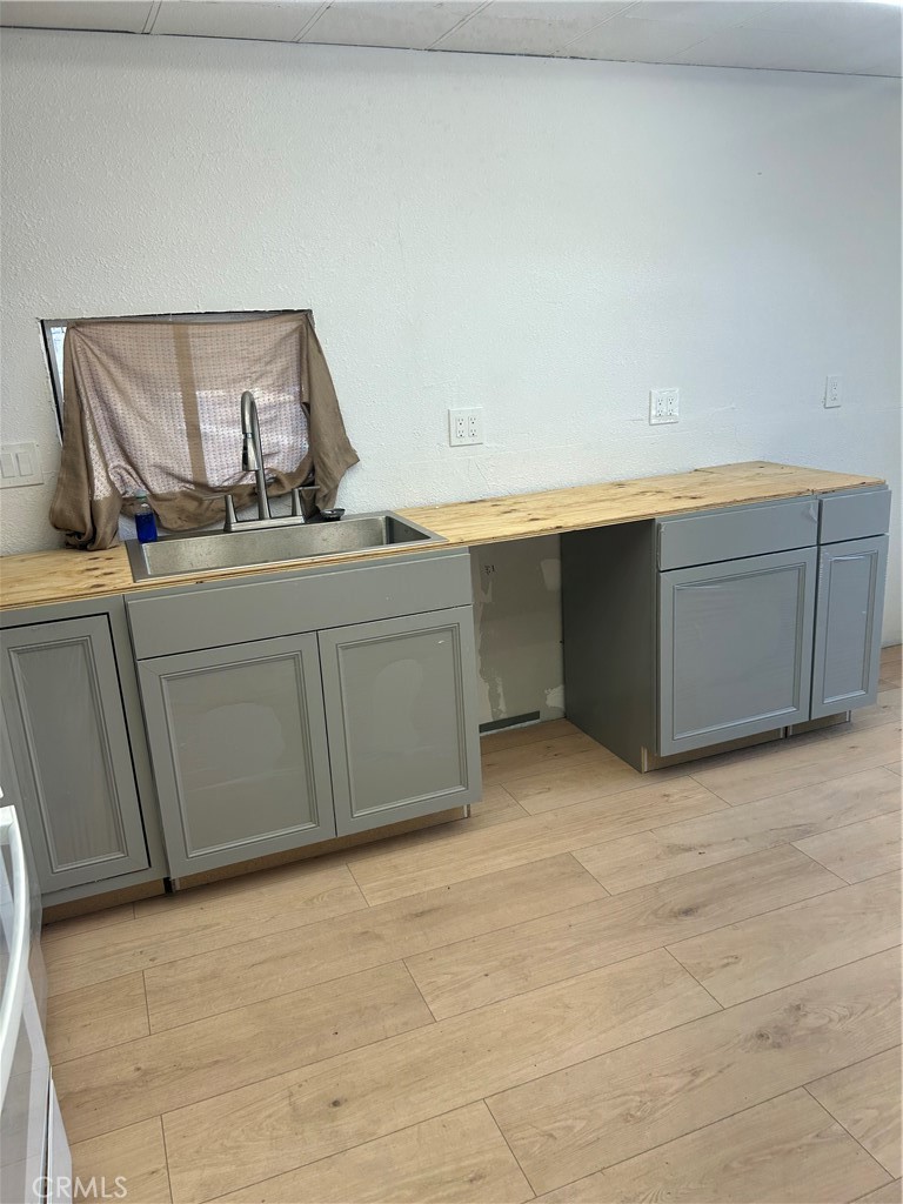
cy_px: 602
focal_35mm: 26
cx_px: 452
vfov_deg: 67.3
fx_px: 904
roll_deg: +3.5
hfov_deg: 53.1
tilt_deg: -15.7
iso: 40
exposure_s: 1/183
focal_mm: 5.7
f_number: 1.5
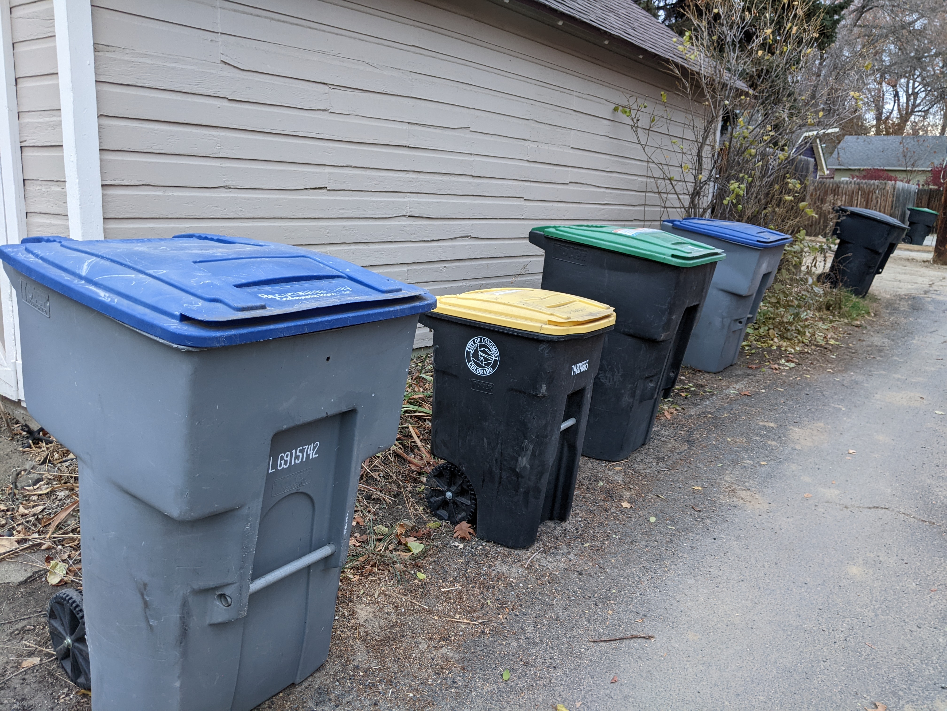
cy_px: 356
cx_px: 474
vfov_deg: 51.4
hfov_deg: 65.3
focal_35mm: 27
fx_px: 739
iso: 83
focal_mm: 4.44
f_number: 1.8
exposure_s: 1/24
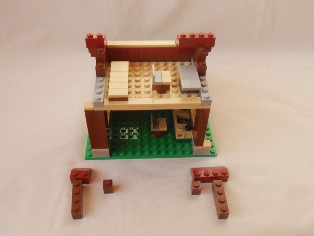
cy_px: 118
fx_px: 336
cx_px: 157
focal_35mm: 37
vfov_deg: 38.7
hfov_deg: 50.1
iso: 80
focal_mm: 6.61
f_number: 3.9
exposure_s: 1/100
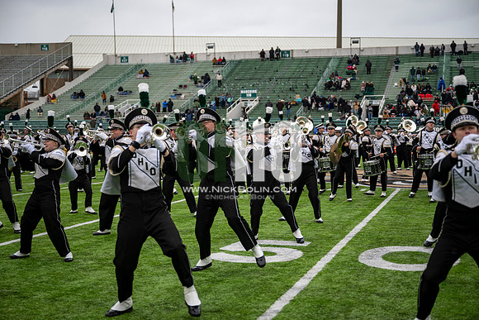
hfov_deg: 37.5
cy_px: 160
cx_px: 240
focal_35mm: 53
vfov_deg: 25.5
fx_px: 705
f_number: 2.8
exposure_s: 1/500
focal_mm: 53
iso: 100
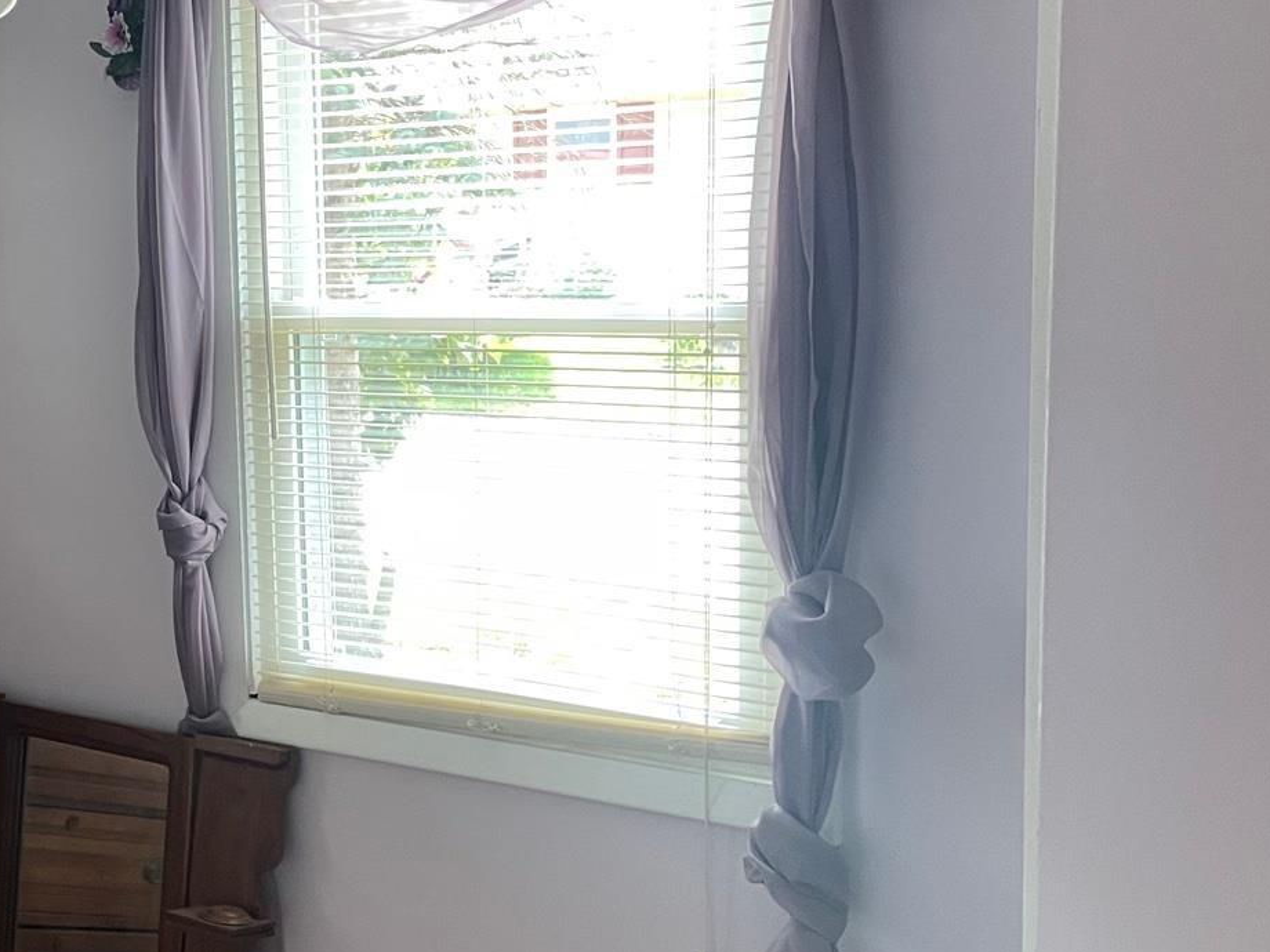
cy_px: 535
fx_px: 2091
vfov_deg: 25.6
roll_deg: +4.1
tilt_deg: -10.3
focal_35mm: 57
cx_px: -61
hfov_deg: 30.8
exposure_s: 1/60
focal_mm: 4.2
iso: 160
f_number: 1.6
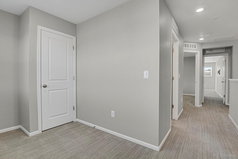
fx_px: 112
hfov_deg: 93.3
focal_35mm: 17
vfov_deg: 70.4
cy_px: 80
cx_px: 119
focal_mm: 17
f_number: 8
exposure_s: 1/1.25
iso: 250
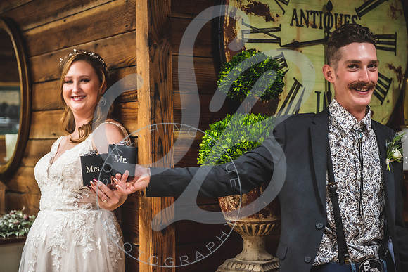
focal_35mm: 70
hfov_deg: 28.8
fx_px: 795
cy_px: 136
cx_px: 204
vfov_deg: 19.4
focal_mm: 70
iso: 1000
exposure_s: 1/160
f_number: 2.8
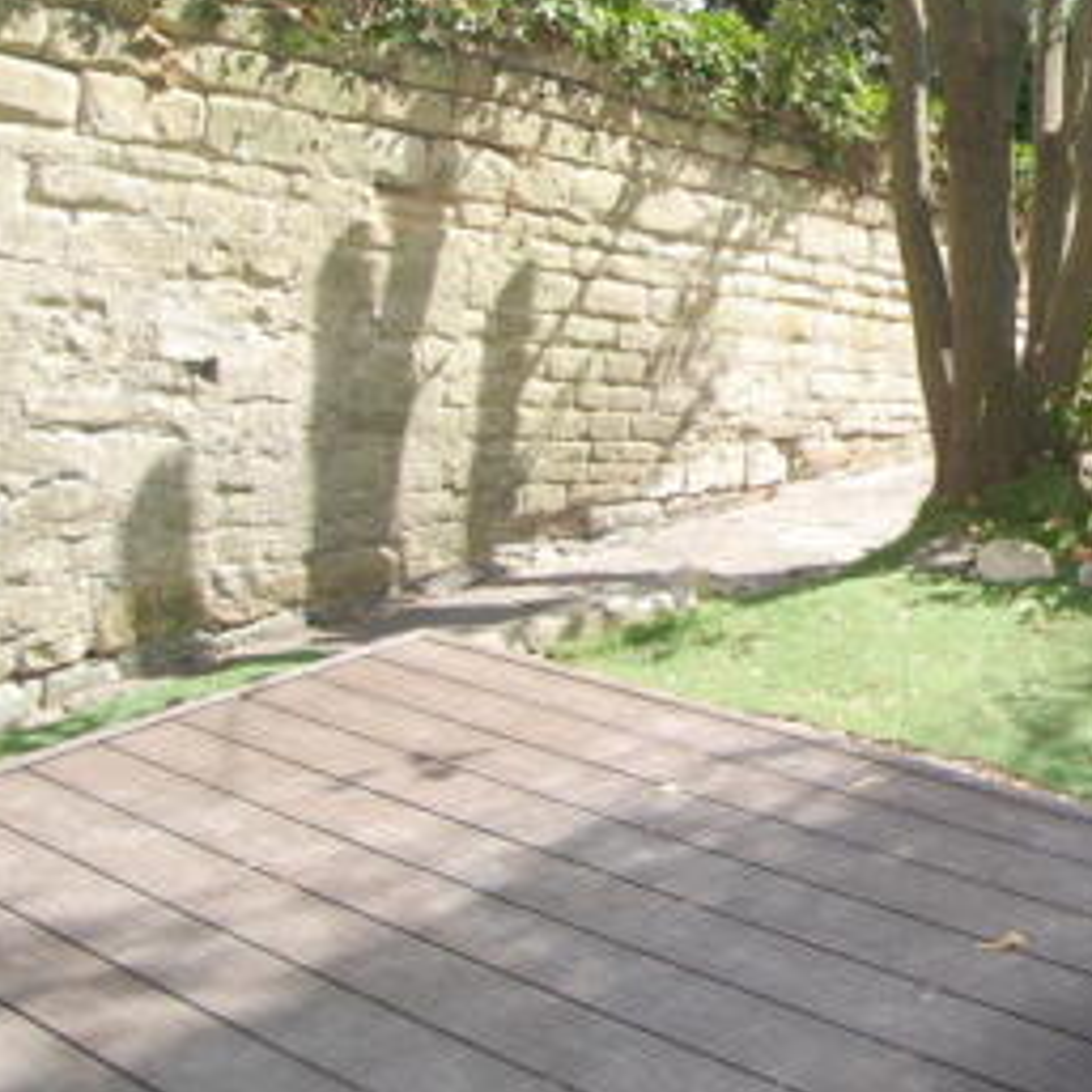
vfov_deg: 42.0
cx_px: 1355
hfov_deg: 33.5
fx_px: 1392
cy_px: 321
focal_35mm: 39
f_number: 5.6
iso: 360
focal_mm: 12
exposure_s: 1/500
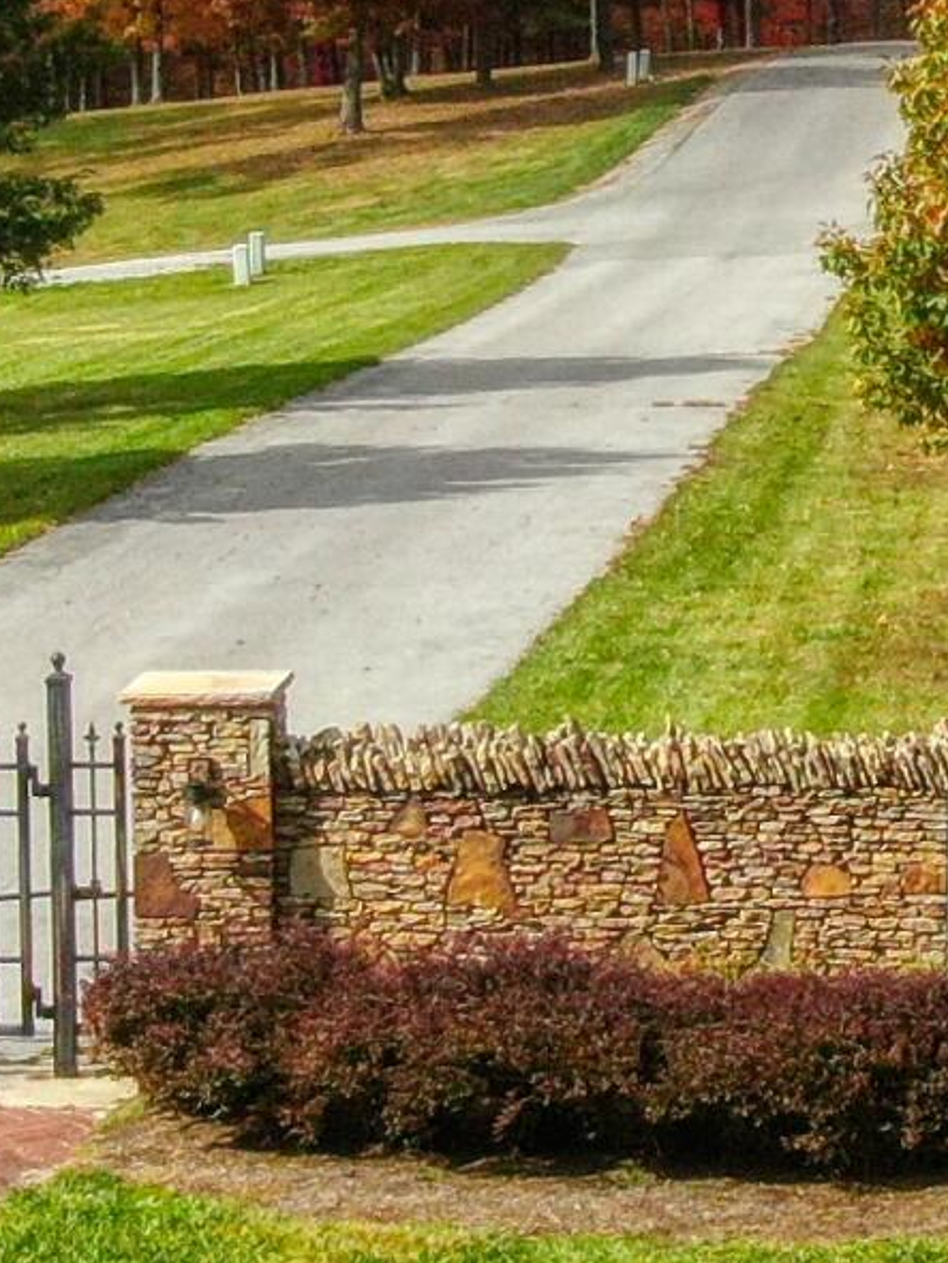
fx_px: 4452
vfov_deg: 16.1
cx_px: 1094
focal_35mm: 122
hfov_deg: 11.9
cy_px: 475
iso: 110
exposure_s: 1/1600
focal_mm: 4.4
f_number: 2.8
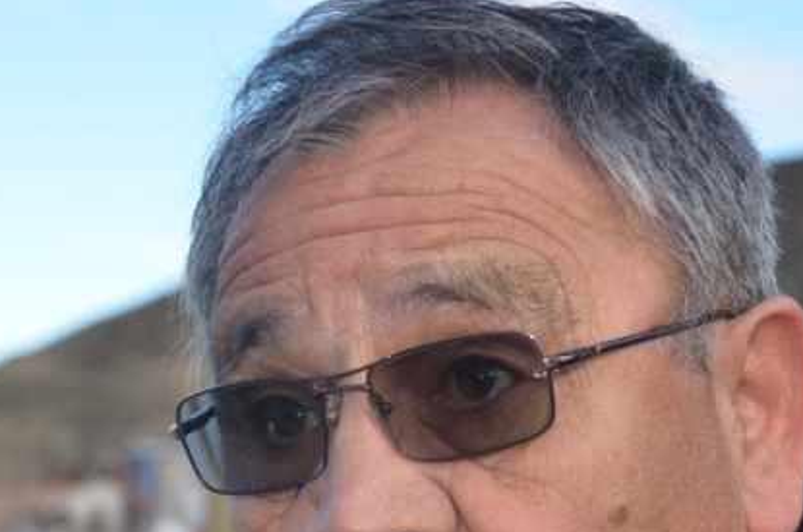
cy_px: 547
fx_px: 3295
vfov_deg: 9.2
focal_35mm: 148
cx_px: 391
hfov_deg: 13.9
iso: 180
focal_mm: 40
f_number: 4.5
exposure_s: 1/250
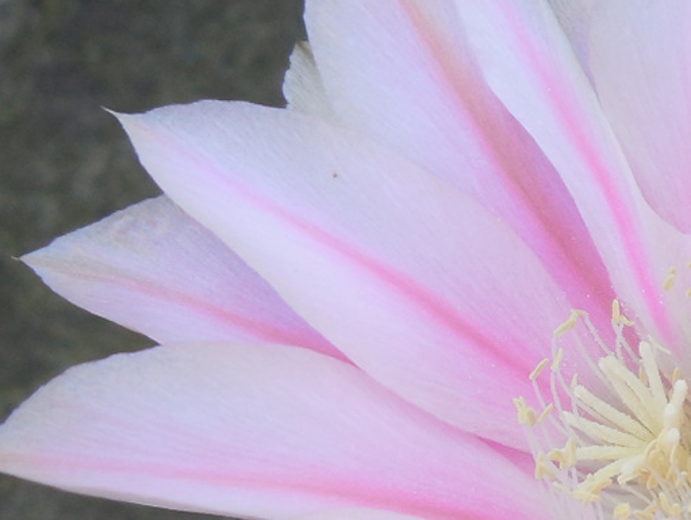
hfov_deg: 18.3
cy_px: 523
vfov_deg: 15.0
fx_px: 1938
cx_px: 987
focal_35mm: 97
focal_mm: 5.6
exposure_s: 1/125
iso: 125
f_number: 3.6
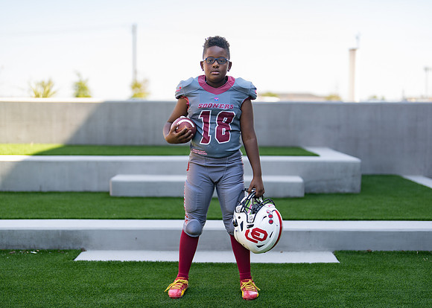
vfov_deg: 25.7
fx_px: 677
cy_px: 158
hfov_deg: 35.4
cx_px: 221
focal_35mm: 55
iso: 100
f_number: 1.2
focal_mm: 50
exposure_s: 1/1600
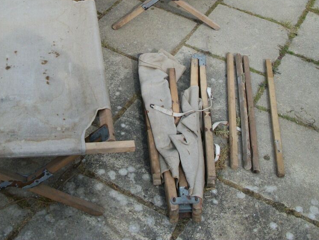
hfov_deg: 34.8
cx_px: 126
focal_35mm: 55
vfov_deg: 25.9
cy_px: 35
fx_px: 507
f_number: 8.8
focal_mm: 5.7
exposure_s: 1/160
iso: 80
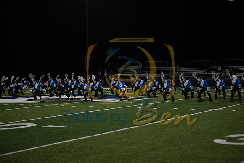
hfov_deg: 28.8
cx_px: 122
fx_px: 475
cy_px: 82
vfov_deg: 19.5
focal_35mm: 70
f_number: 2.8
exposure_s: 1/1250
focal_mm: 70
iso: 3200
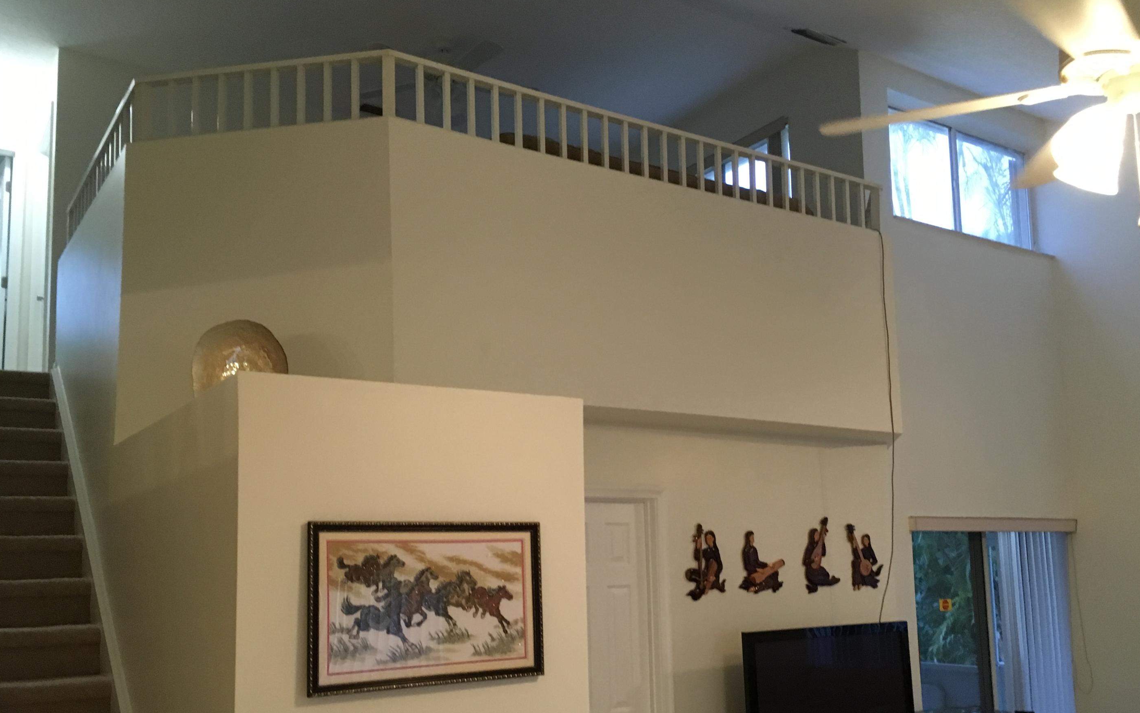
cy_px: 455
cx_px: 608
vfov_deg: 38.0
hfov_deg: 58.1
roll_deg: +4.5
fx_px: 1025
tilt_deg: +8.3
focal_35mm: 33
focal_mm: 4.15
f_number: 2.2
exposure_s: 1/30
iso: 200
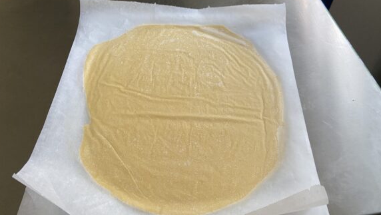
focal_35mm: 33
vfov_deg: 35.6
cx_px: 180
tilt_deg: -55.6
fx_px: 333
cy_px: 115
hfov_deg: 59.4
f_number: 1.8
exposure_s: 1/60
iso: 250
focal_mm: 4.25
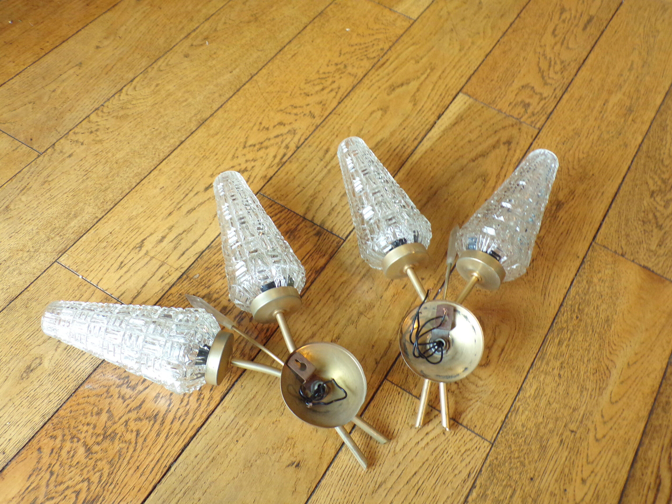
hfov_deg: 56.8
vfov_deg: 44.2
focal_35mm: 32
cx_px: 336
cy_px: 252
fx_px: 621
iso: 311
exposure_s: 1/17
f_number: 3.2
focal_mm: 5.8
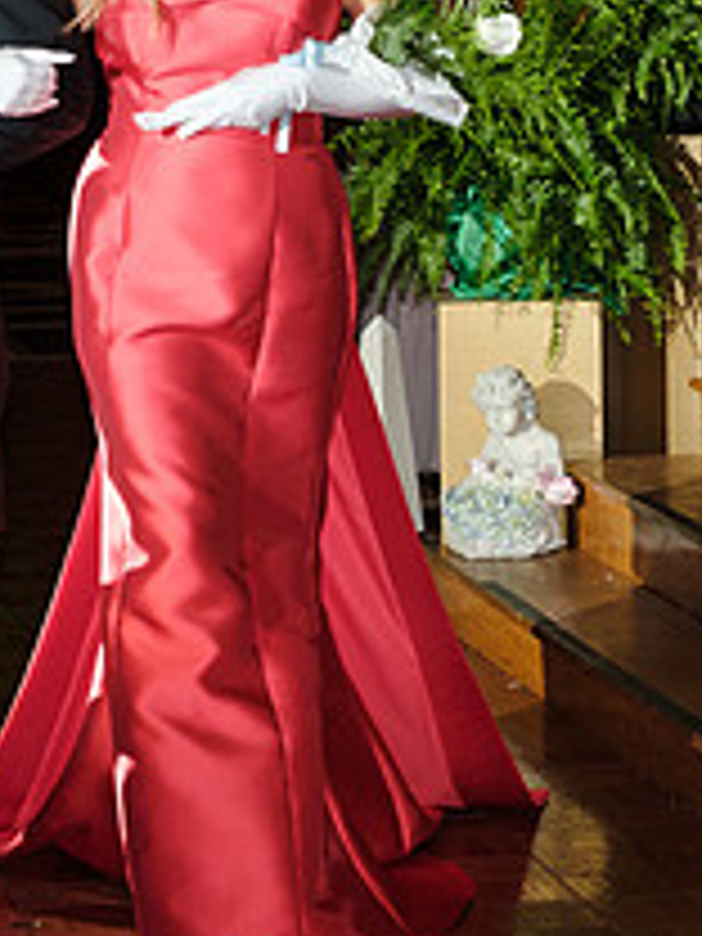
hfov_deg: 8.6
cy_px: 346
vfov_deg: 11.5
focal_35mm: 172
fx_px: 4651
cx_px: 450
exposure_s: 1/125
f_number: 2.8
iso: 200
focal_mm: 40.1
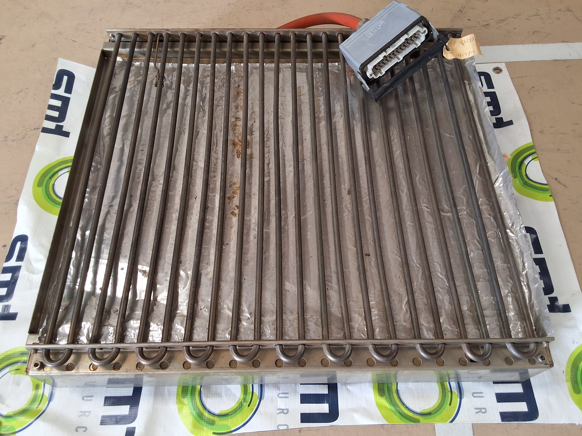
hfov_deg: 63.4
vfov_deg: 49.7
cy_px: 218
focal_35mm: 28
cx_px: 291
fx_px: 471
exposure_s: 1/40
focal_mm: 2.91
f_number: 1.9
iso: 160
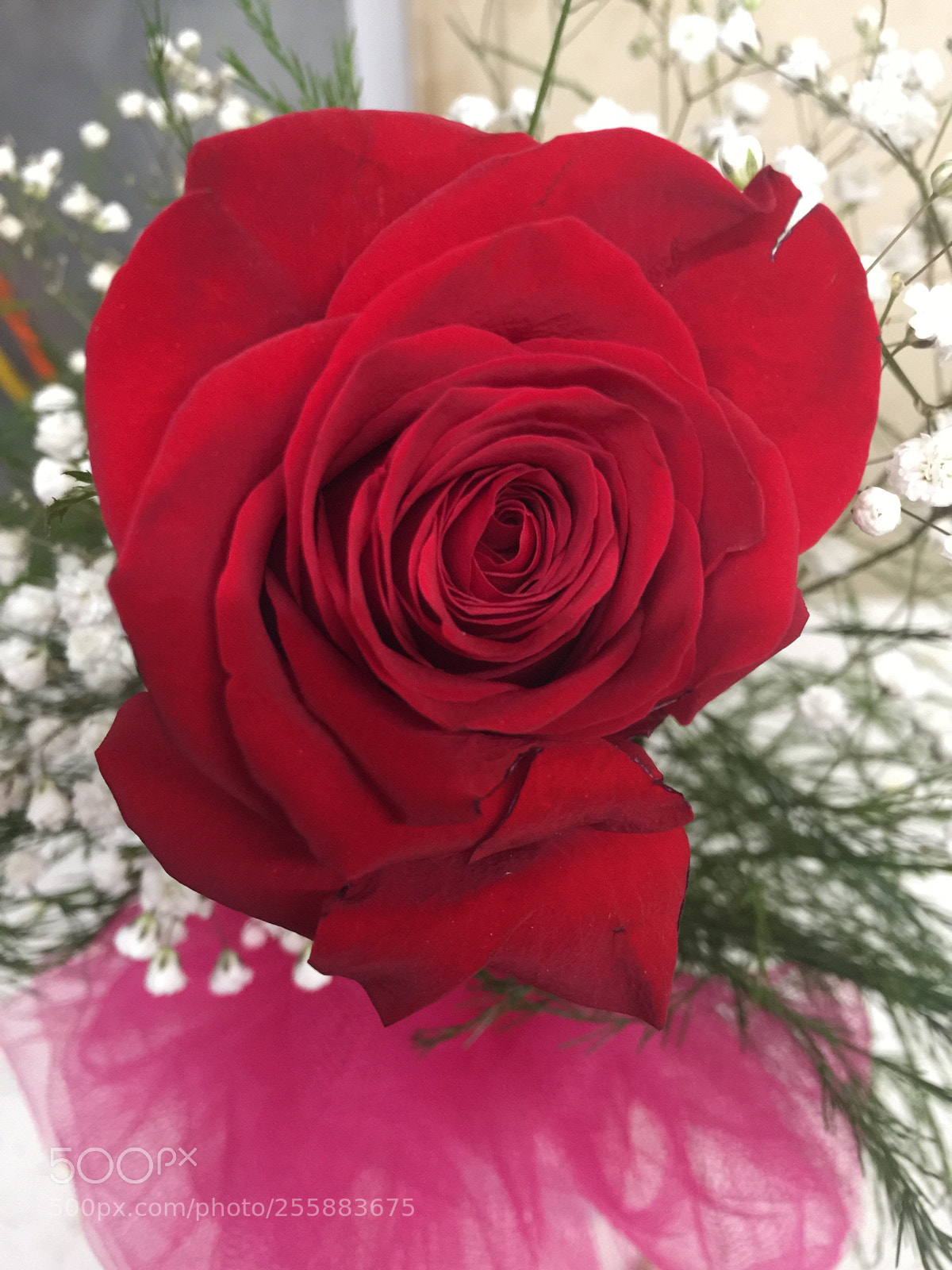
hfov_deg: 48.2
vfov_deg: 61.7
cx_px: 476
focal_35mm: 29
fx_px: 1063
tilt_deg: -52.8
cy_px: 635
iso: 100
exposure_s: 1/15
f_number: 2.2
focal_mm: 4.15
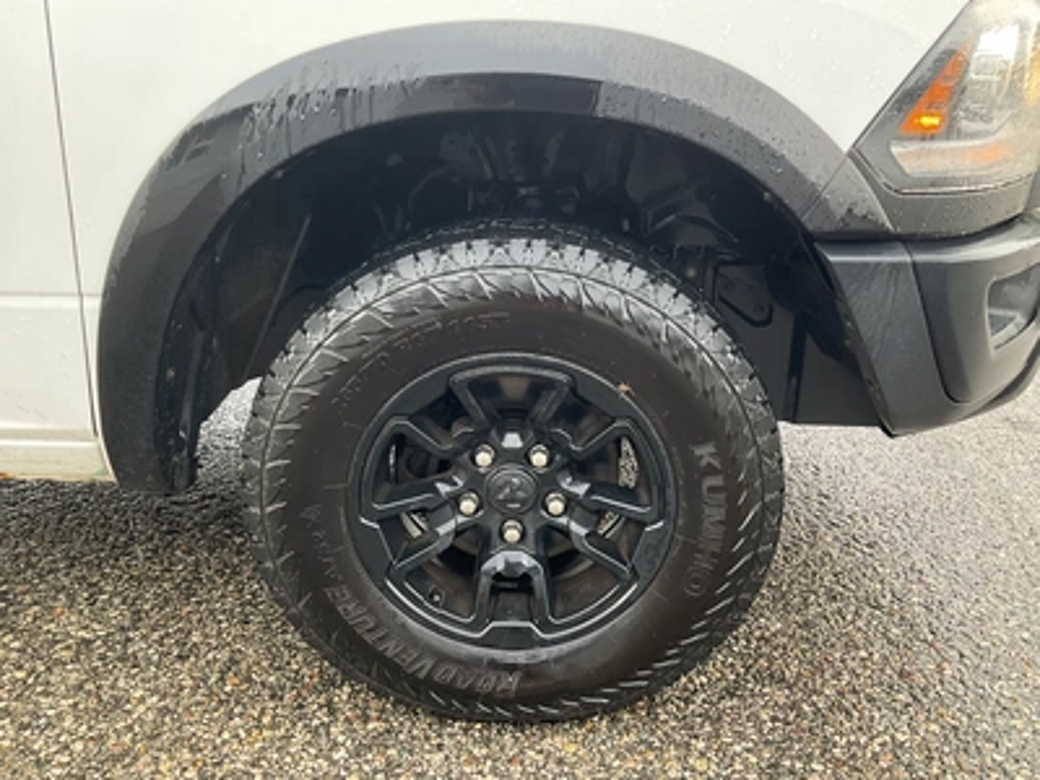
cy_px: 390
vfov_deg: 48.2
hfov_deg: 61.7
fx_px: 871
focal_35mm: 29
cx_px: 520
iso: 80
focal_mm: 3
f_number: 1.8
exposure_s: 1/60
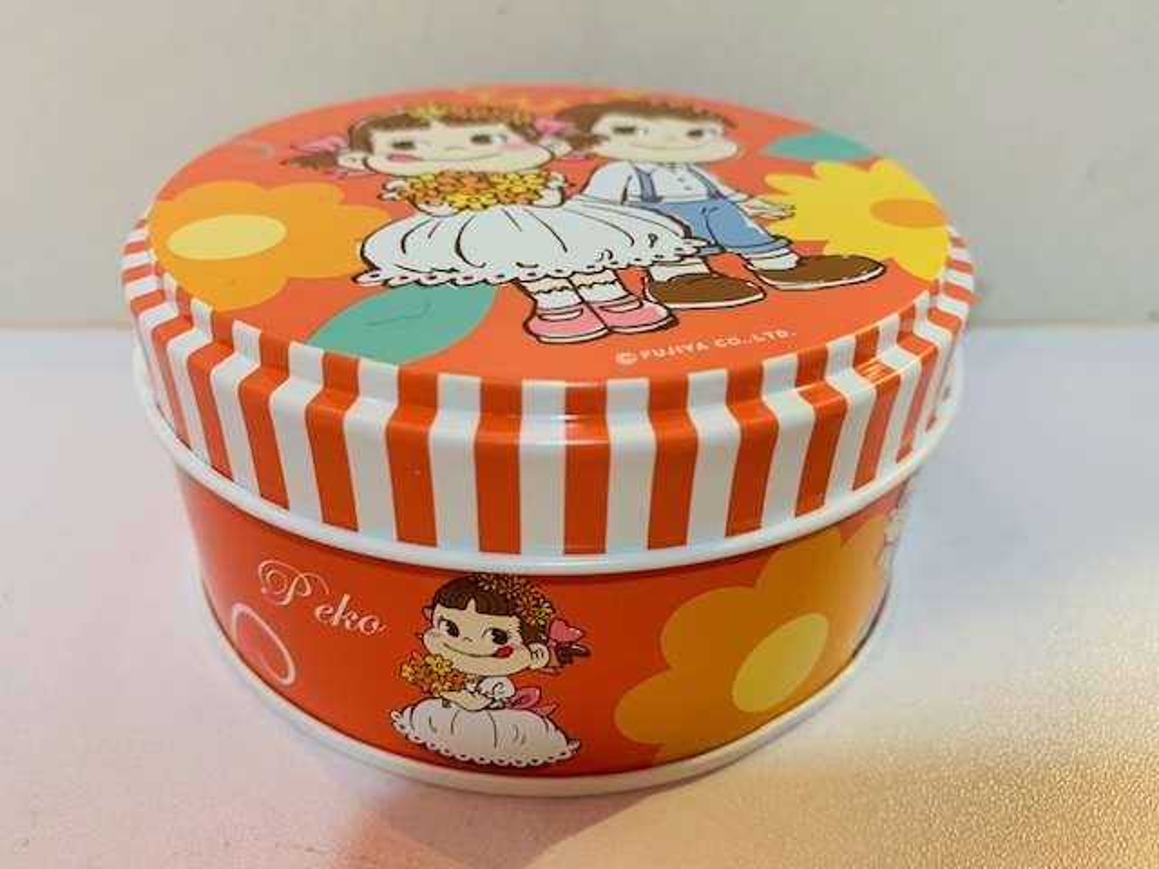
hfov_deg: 67.3
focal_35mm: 26
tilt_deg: -32.6
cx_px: 580
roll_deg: -1.3
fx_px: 871
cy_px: 434
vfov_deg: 53.1
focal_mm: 4.25
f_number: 1.8
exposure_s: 1/50
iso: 125
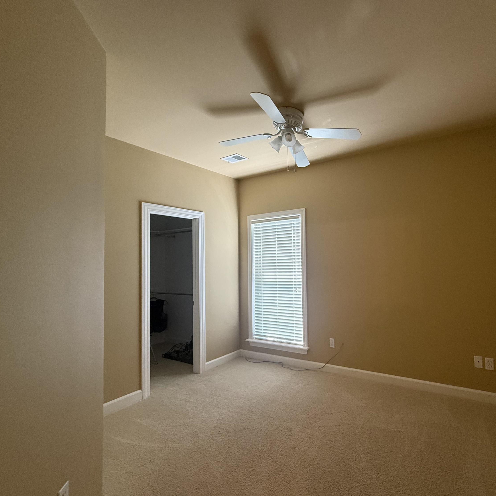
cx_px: 328
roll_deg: +1.1
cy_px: 251
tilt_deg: +1.9
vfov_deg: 84.0
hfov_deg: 81.3
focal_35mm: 17
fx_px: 276
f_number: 2.2
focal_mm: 2.22
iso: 320
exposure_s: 1/120
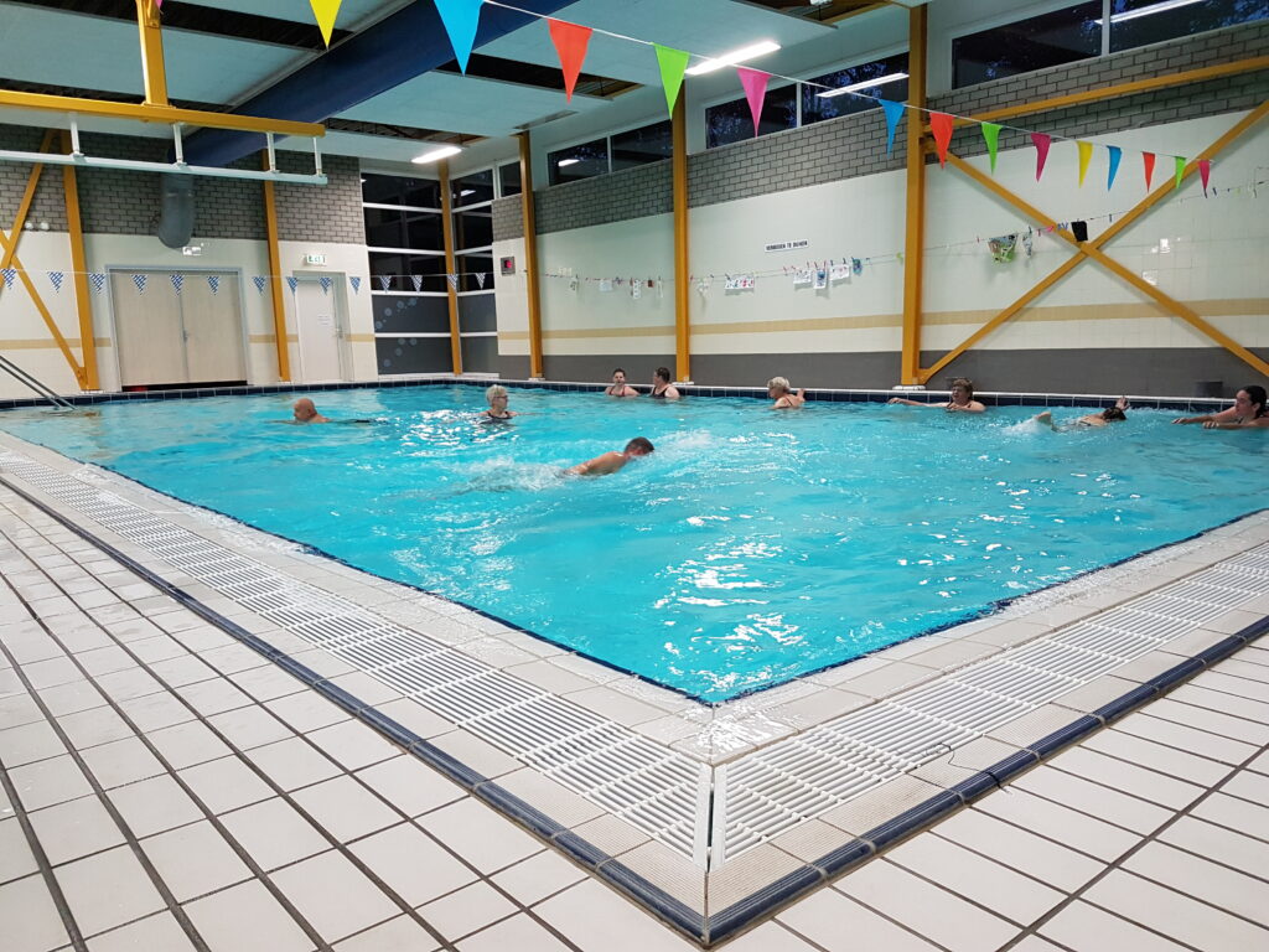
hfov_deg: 67.3
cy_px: 476
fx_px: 953
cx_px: 634
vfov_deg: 53.1
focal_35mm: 26
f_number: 1.7
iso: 160
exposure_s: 1/50
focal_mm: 4.2
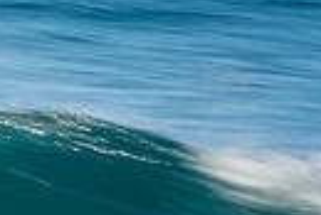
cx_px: -296
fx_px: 23914
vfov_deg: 0.5
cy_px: 382
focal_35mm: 2679
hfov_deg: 0.8
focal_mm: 400
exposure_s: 1/20
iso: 100
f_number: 25
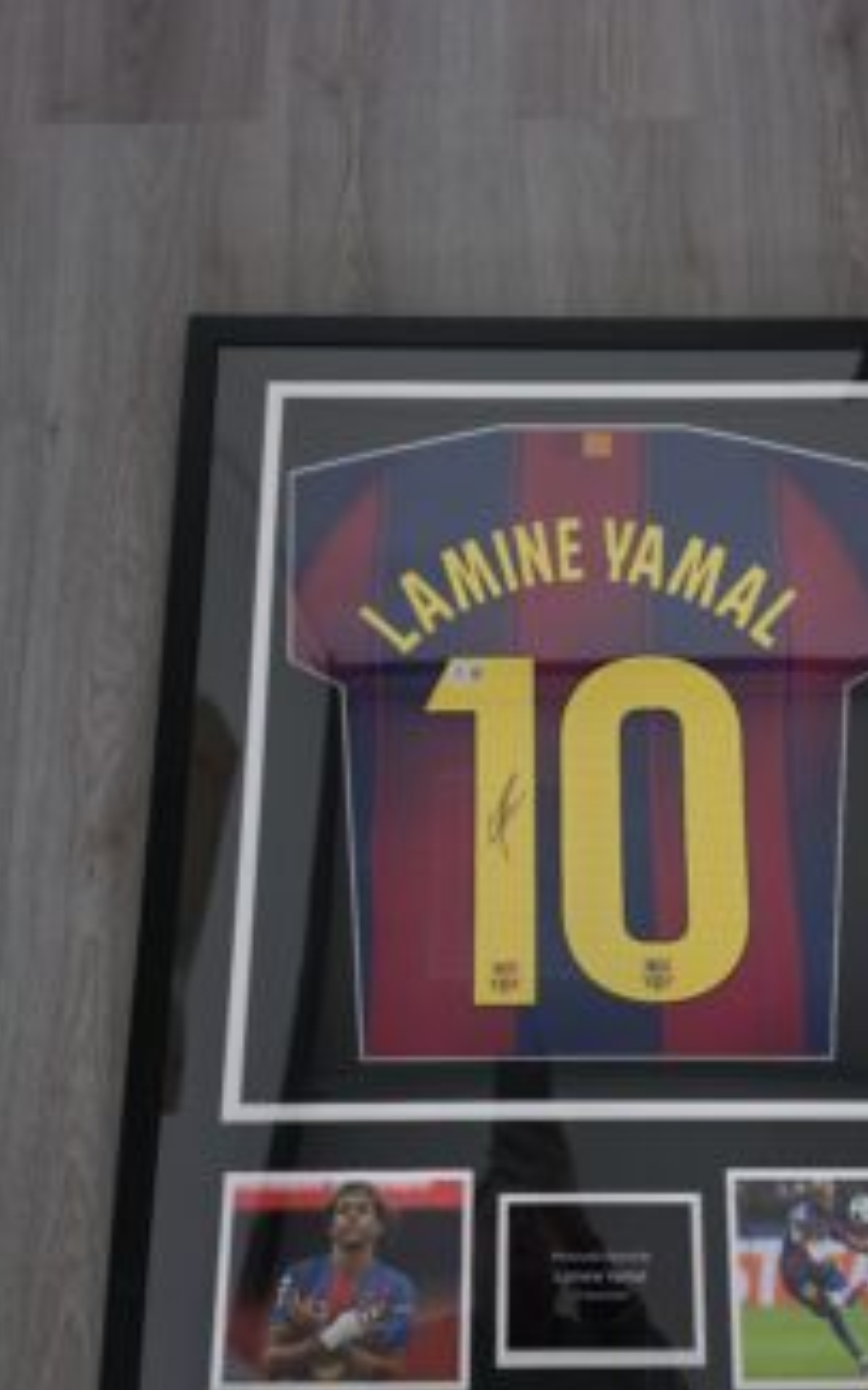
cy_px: 808
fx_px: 1136
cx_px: 569
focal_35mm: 30
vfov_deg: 62.5
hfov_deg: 41.4
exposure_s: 1/33.3
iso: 1000
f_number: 1.4
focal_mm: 6.5
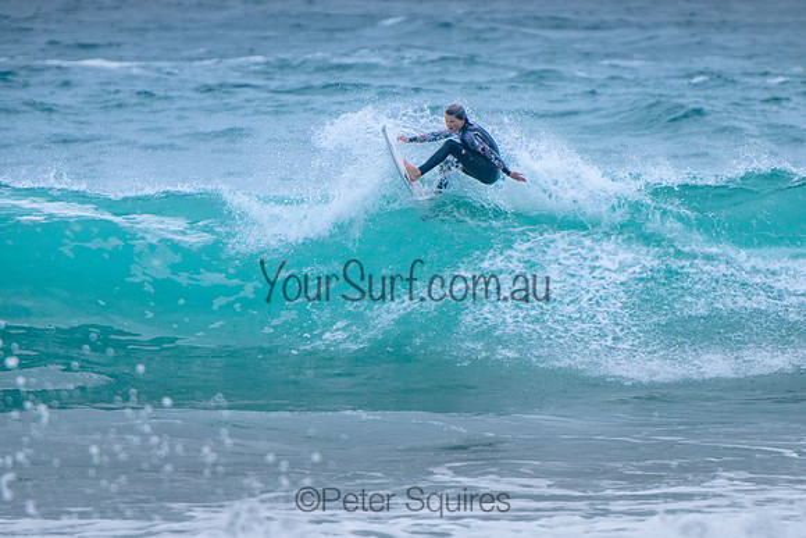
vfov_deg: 2.5
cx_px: 497
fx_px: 12319
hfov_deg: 3.7
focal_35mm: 550
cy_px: 259
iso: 360
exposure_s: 1/2000
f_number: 5.6
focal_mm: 400
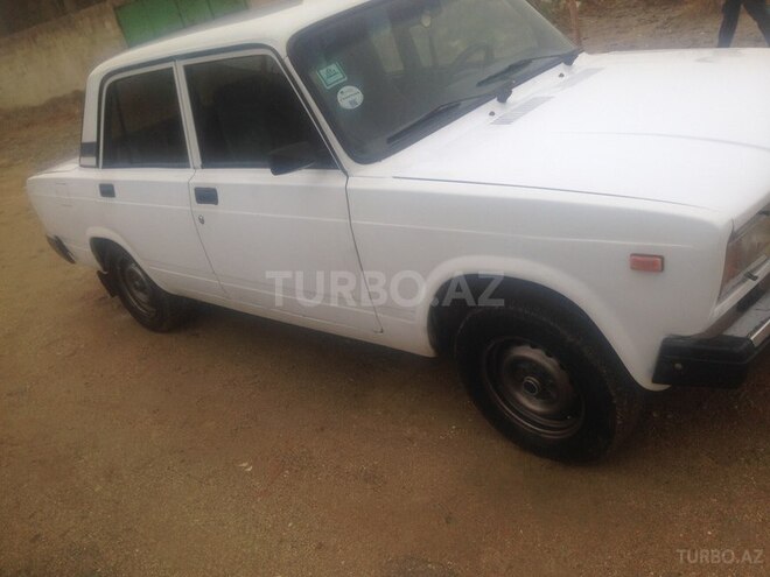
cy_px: 288
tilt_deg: -23.8
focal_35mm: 33
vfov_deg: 42.9
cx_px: 385
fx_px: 734
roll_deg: +15.0
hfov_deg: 55.4
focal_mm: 4.12
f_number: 2.4
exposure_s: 1/186
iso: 50
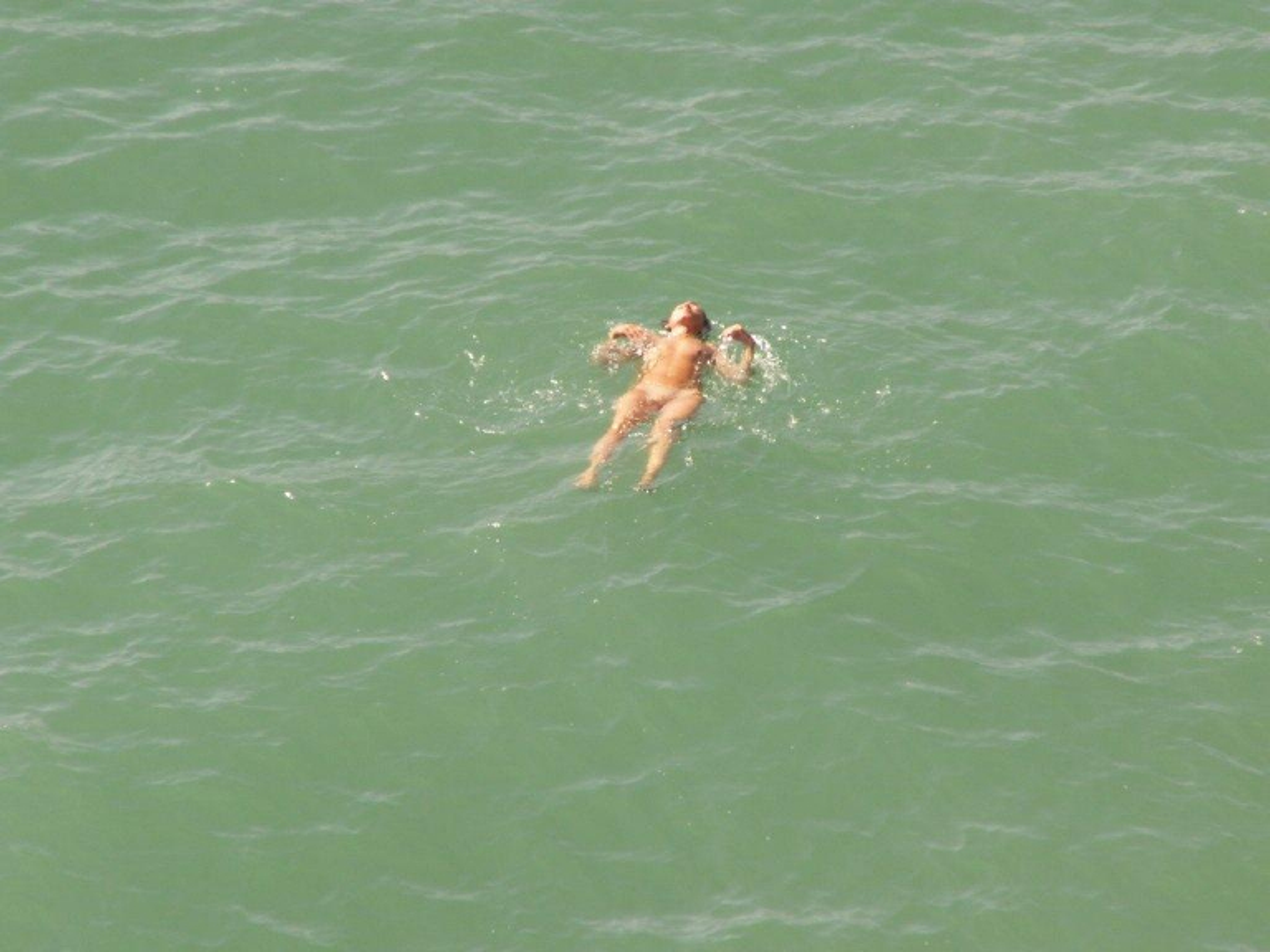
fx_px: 15409
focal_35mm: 420
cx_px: 635
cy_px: 476
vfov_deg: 3.5
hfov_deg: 4.7
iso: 50
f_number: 7.1
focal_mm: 69.45
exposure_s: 1/200
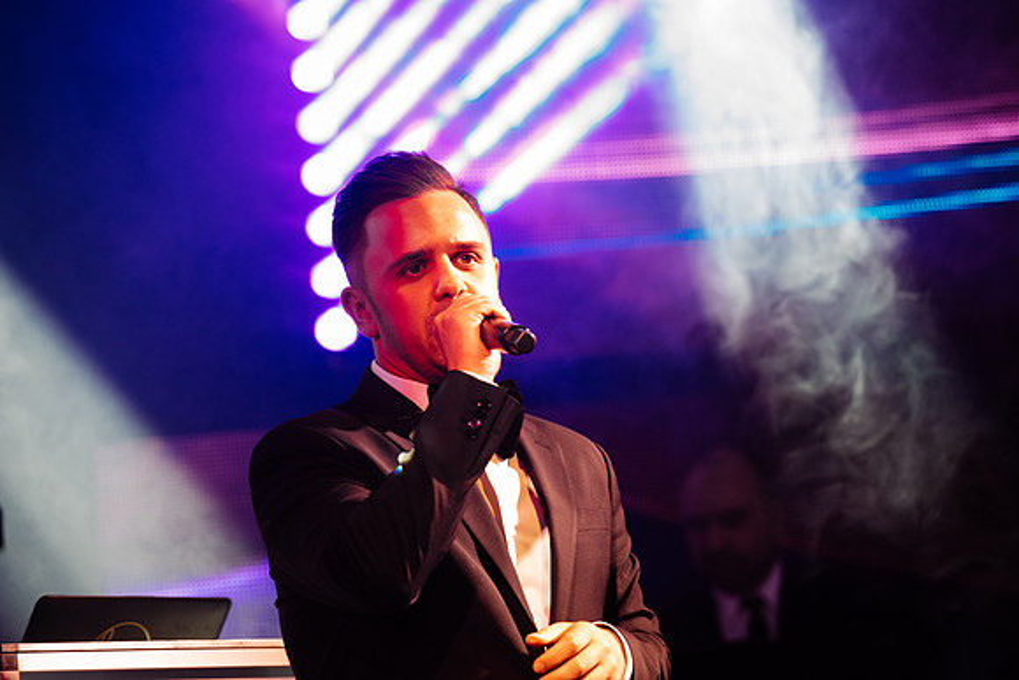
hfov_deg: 11.7
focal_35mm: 175
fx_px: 4954
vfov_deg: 7.9
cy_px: 340
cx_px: 510
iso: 2000
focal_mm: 175
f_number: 5.6
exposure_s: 1/200
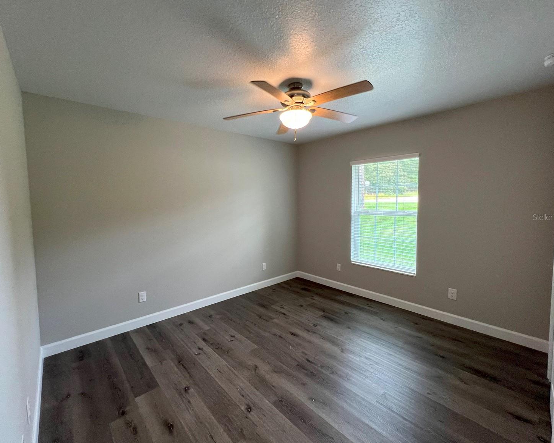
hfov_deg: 100.6
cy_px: 217
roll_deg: +0.7
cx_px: 263
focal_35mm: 14
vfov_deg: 88.0
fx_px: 230
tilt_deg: -3.7
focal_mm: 1.57
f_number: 1.8
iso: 250
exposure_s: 1/60
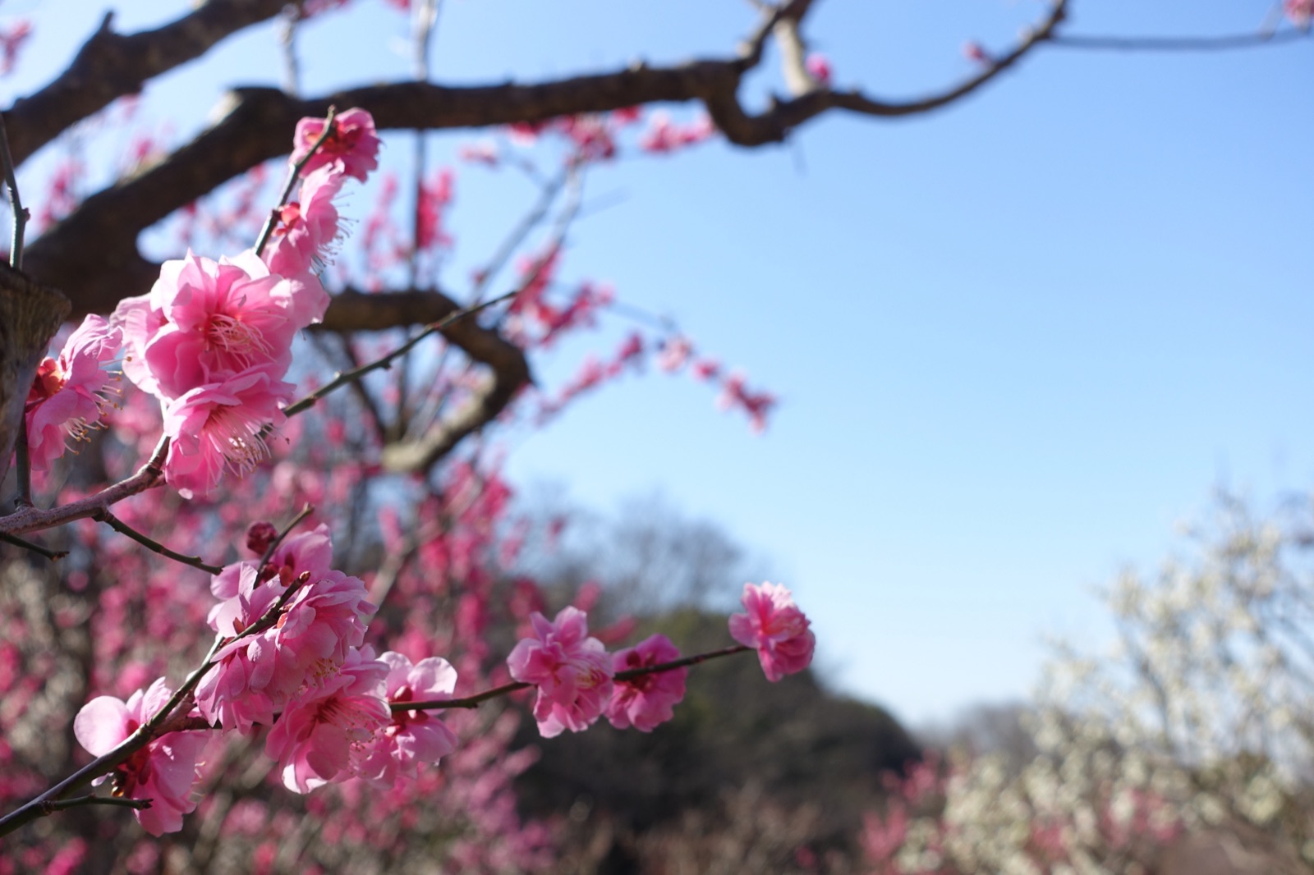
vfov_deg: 33.4
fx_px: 1460
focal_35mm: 40
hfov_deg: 48.5
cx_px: 657
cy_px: 438
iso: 125
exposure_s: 1/800
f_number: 4
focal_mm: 14.5
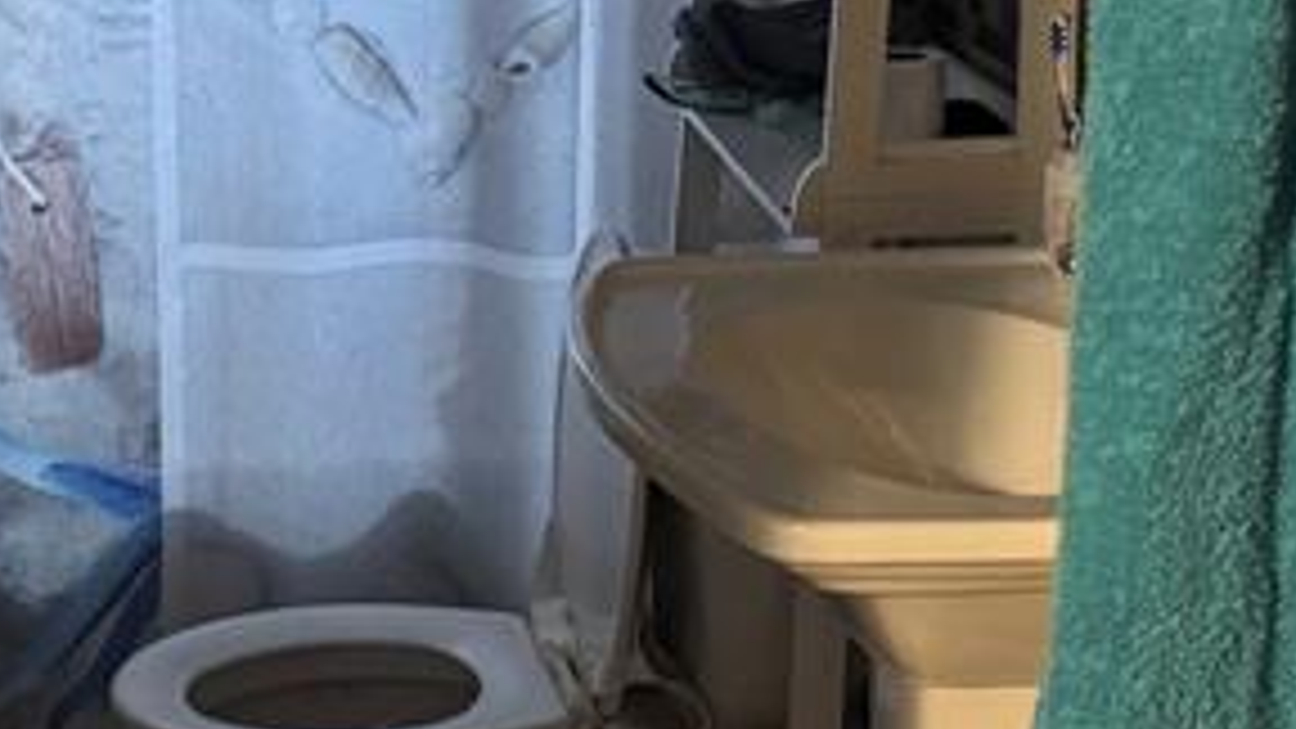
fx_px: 3196
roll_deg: +0.6
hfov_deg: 22.7
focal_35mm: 93
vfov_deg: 12.9
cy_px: 135
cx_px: 315
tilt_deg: -13.4
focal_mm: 6.76
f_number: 1.78
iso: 1000
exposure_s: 1/40
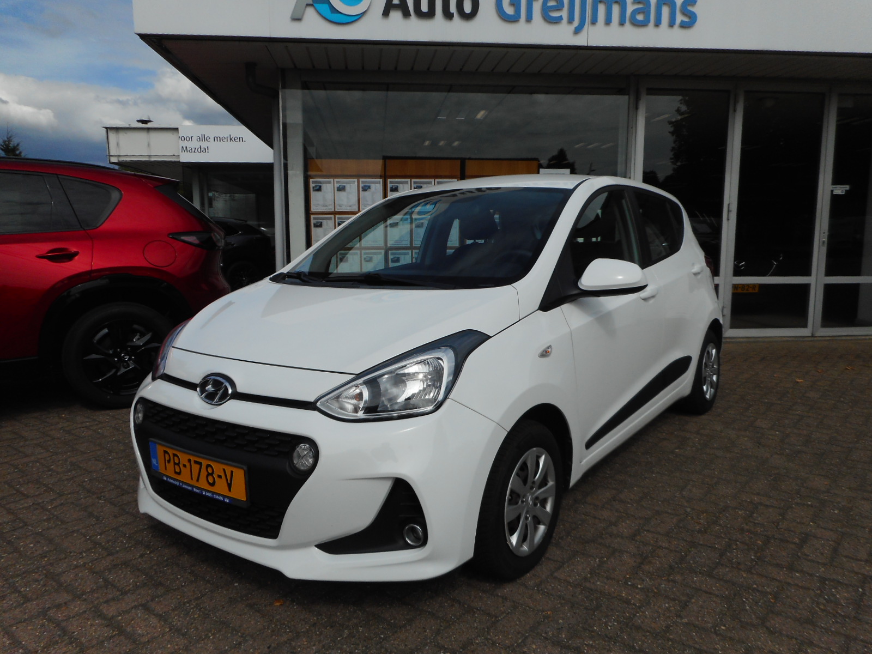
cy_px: 327
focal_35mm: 25
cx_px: 436
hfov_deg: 69.4
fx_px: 630
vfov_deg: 54.9
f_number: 10.5
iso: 80
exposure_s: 1/320
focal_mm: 4.5
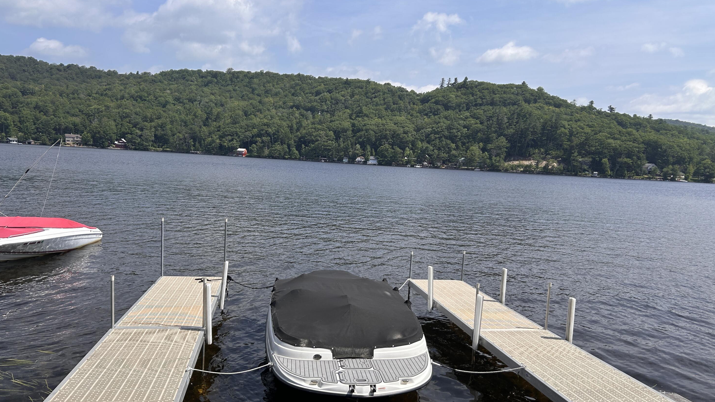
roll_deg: -3.0
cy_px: 229
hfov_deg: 66.1
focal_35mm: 29
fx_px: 550
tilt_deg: -7.3
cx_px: 356
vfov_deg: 40.1
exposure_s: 1/4274
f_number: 1.5
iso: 50
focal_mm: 5.7
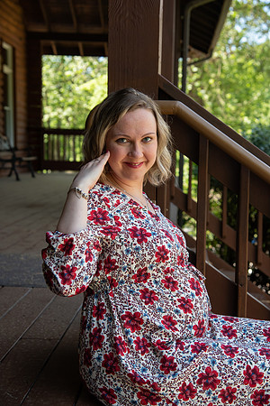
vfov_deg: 34.5
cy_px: 203
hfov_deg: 23.4
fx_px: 652
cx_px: 135
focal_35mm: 58
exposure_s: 1/400
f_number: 5
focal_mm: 58
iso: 400
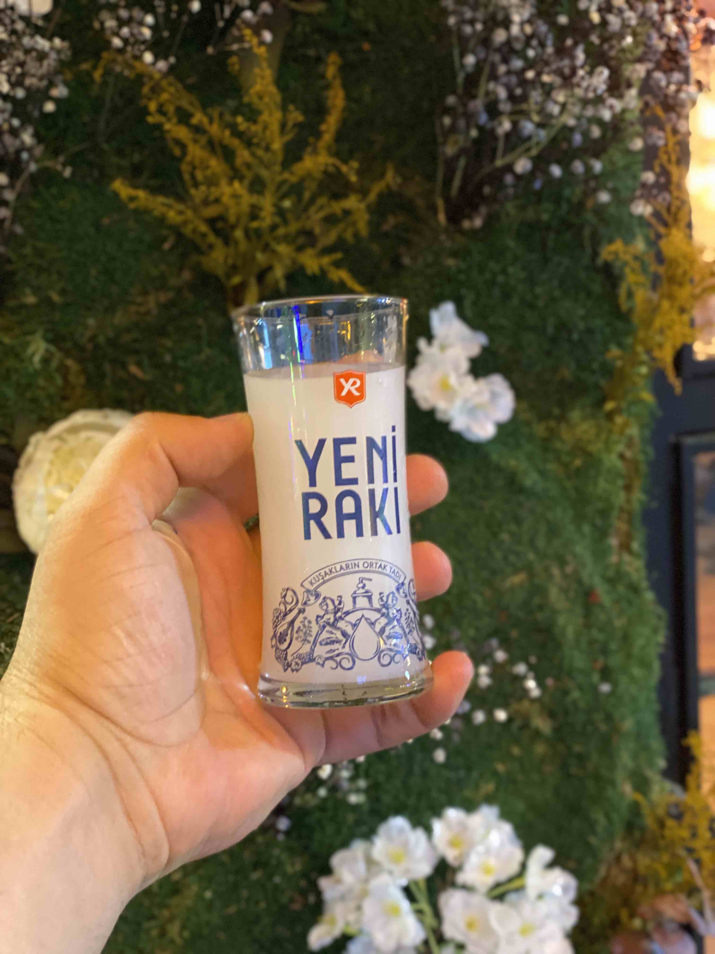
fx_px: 1432
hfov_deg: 28.0
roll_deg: +3.1
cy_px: 477
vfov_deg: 36.8
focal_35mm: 52
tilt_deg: -10.4
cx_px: 358
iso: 500
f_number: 2
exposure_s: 1/20
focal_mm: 6
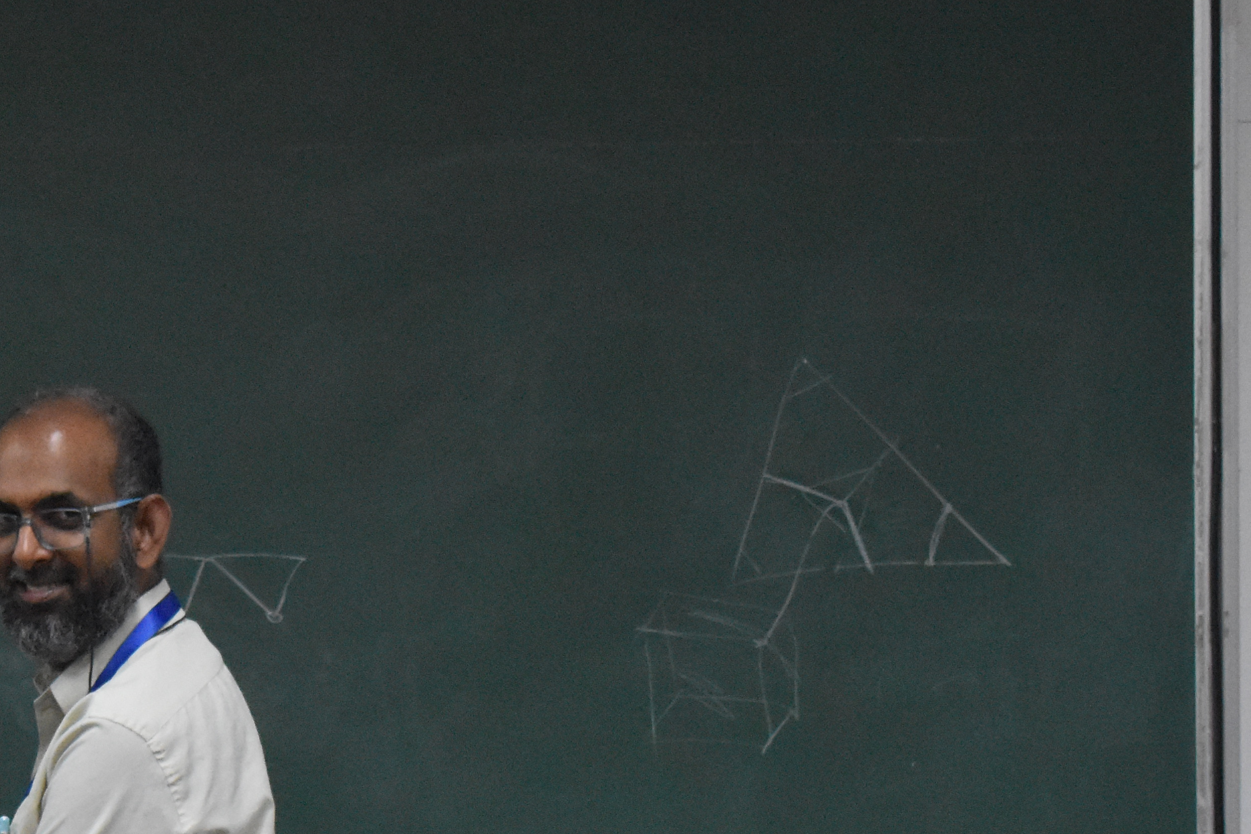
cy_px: 746
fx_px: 6289
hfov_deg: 11.3
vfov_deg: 7.6
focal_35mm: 181
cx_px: 66
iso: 4500
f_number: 5.6
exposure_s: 1/125
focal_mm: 50
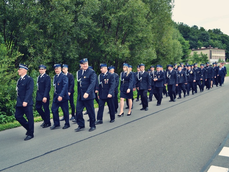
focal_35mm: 33
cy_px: 86
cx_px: 111
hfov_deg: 55.3
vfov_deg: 42.9
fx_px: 218
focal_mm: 20
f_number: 5.6
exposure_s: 1/125
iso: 125
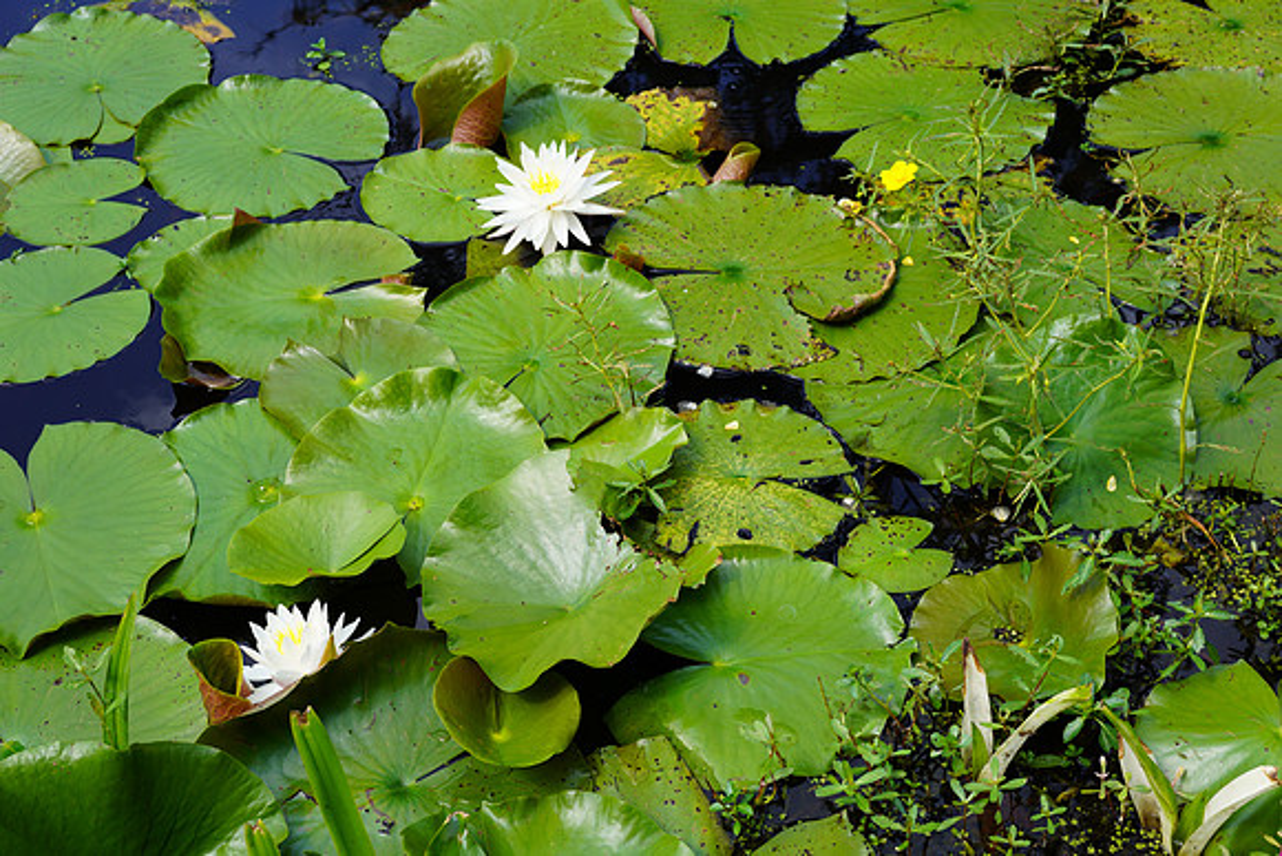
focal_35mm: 50
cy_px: 428
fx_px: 1781
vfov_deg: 27.0
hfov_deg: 39.6
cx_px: 641
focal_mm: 50
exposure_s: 1/100
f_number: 7.1
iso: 100
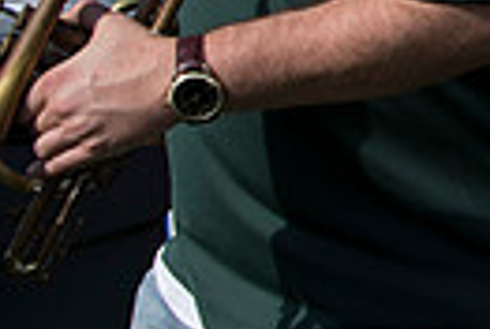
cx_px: 961
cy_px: -148
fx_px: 1446
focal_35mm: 106
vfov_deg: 12.4
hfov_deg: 15.6
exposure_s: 1/2500
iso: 250
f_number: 4.5
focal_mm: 24
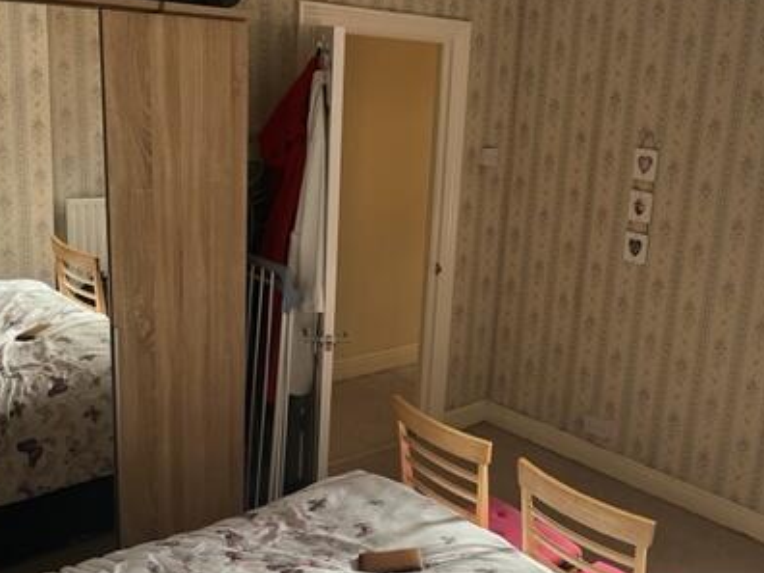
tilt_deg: -13.7
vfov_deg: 34.3
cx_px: 529
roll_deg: -5.1
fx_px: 927
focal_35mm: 42
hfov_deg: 43.9
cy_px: 313
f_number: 1.6
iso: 125
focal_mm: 5.1
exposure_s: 1/66
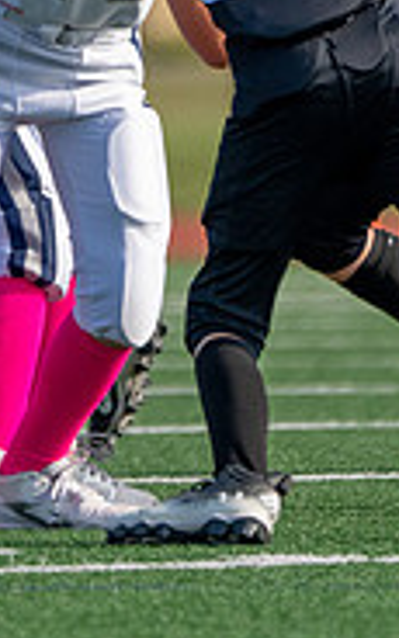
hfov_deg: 0.8
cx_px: -88
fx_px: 28499
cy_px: -58
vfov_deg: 1.3
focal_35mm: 1638
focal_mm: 400
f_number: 5.6
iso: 200
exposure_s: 1/1600
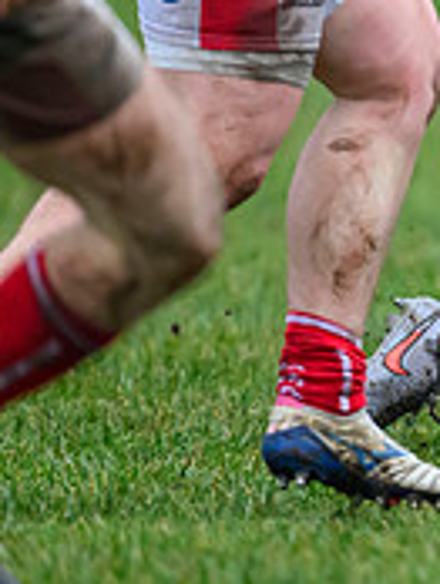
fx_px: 28792
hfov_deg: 0.9
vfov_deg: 1.2
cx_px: 1143
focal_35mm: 1703
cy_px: 48
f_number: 3.5
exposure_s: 1/2000
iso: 4000
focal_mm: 400
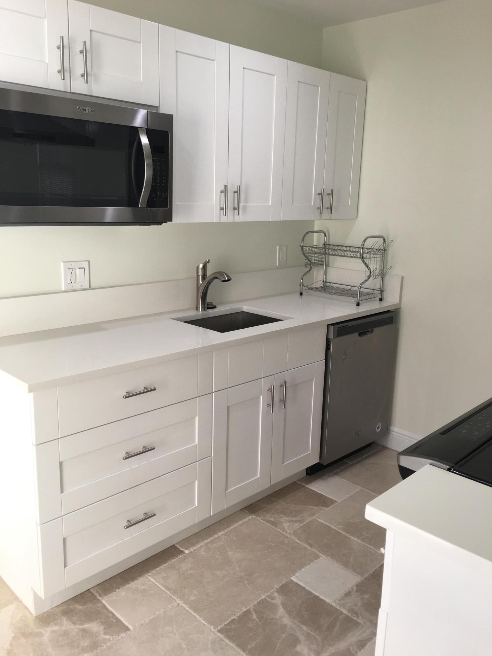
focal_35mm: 29
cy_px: 328
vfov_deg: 61.7
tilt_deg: -12.8
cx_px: 246
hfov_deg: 48.2
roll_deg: -1.3
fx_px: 550
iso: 32
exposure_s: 1/60
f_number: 2.2
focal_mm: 4.15
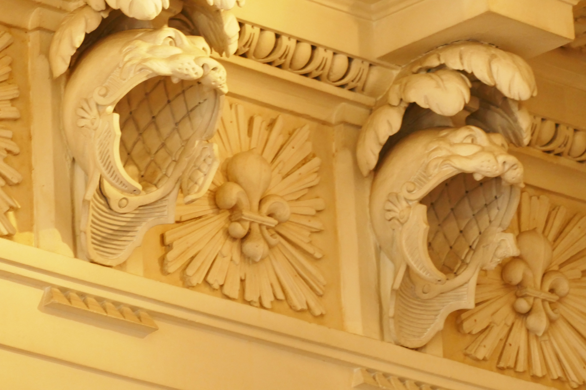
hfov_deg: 5.9
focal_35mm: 352
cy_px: 195
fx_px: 5729
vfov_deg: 3.9
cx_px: 293
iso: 1600
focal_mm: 128.25
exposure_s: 1/25
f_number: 5
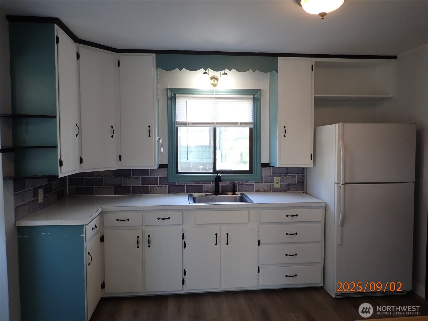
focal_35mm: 25
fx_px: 309
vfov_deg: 54.9
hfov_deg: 69.4
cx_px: 214
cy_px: 160
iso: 160
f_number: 2
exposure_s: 1/125
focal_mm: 4.5
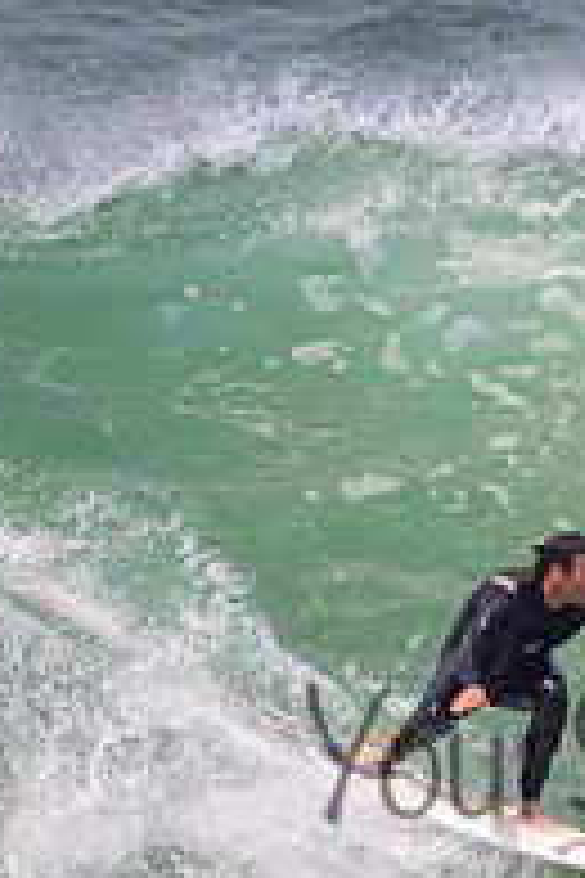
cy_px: 638
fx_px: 51915
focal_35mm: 2130
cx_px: 656
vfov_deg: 1.0
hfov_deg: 0.6
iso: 900
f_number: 11
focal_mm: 660
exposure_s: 1/2000
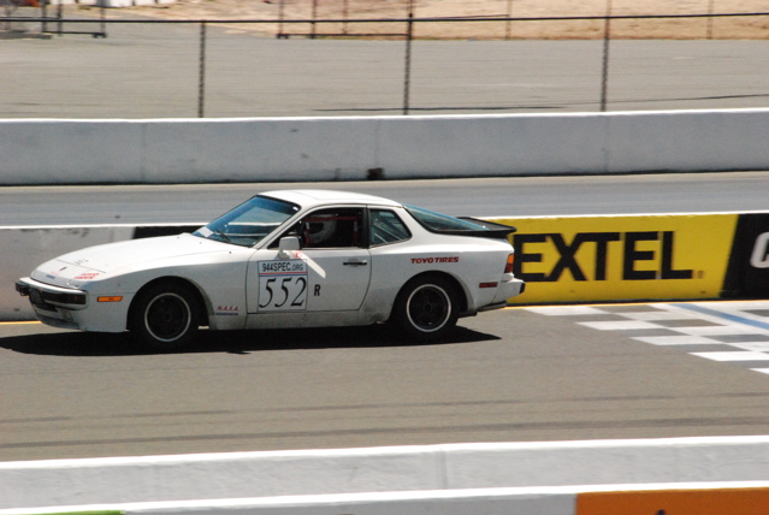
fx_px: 6417
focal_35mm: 300
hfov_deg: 6.9
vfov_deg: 4.6
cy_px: 258
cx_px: 384
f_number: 22
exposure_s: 1/1000
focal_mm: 200
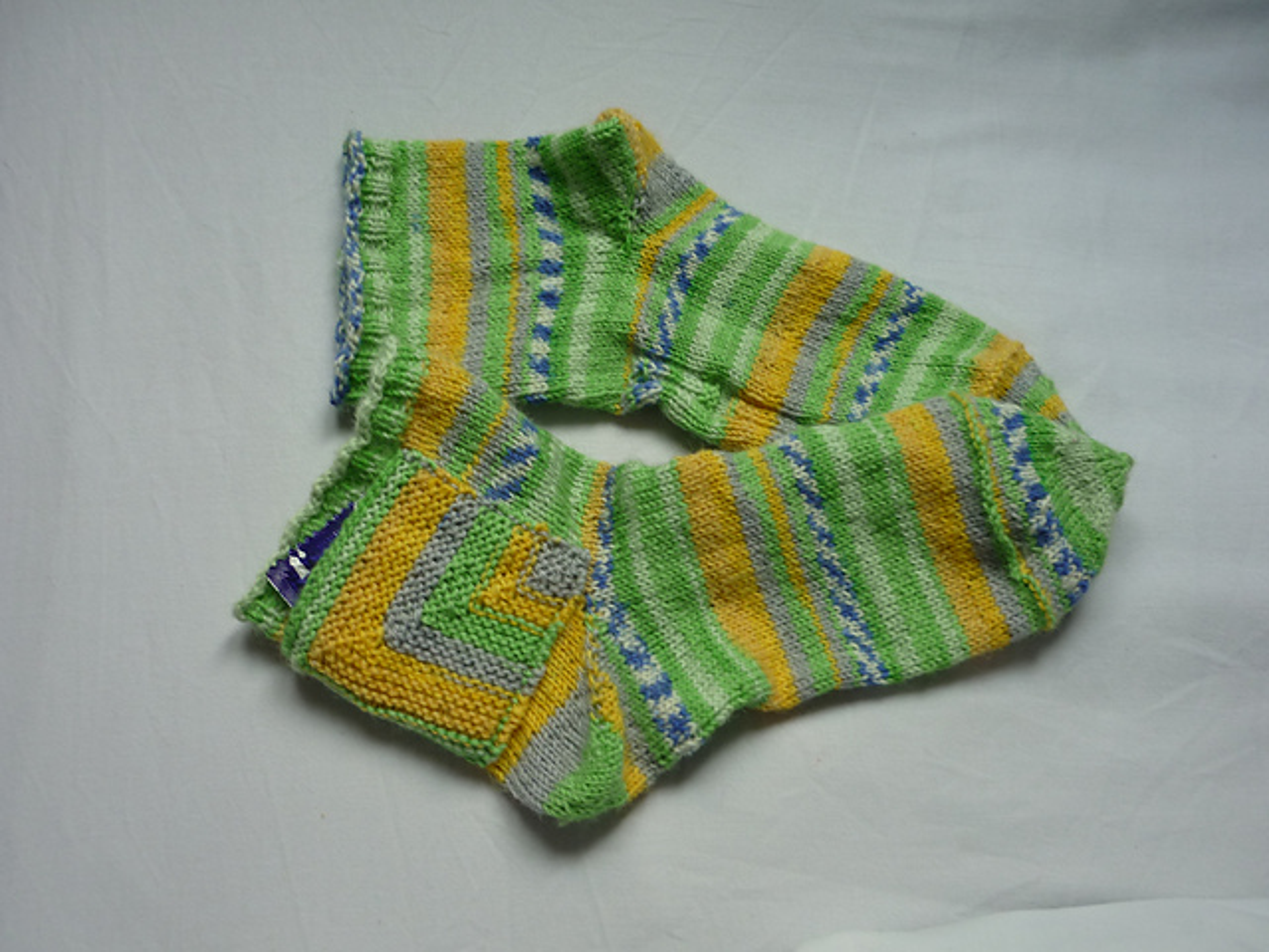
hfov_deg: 55.4
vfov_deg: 42.9
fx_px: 1210
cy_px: 476
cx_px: 634
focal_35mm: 33
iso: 100
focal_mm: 5.5
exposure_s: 1/30
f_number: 2.8
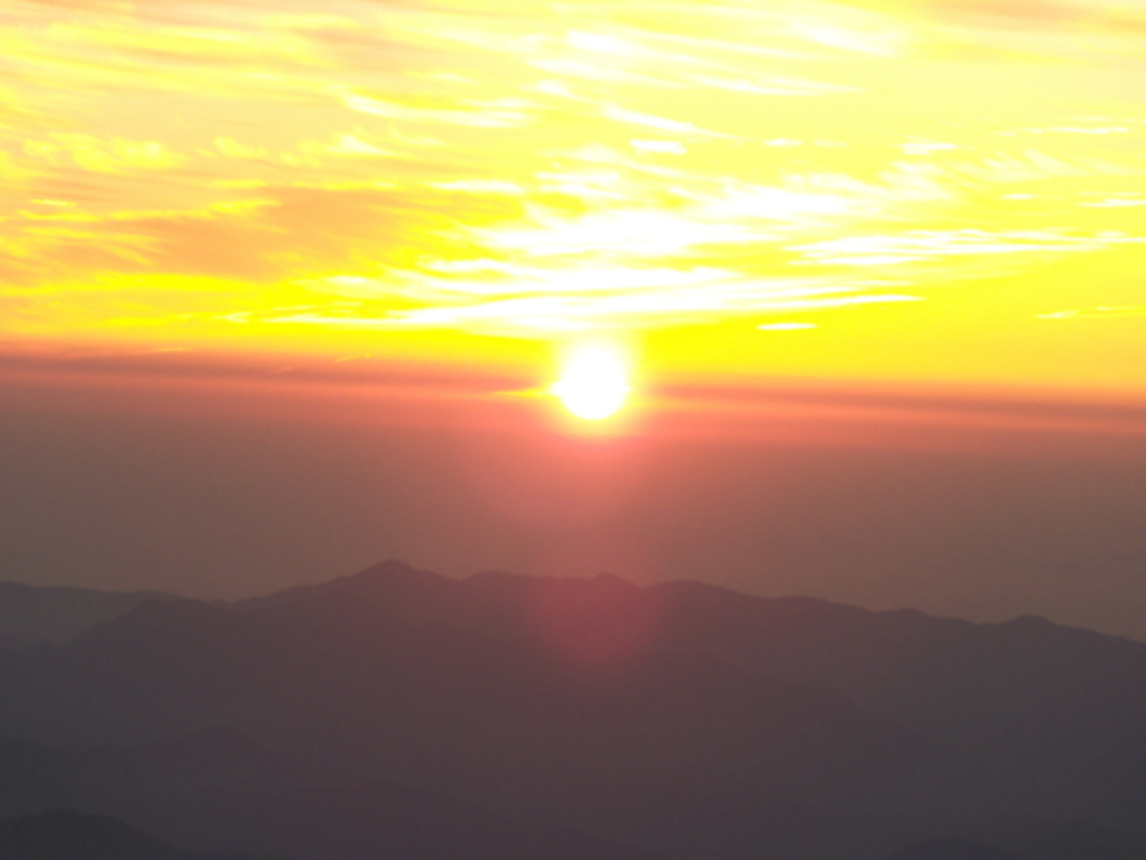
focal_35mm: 180
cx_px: 573
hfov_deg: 11.0
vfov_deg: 8.2
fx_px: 5959
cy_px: 430
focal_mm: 32
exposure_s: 1/125
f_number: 4.5
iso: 80
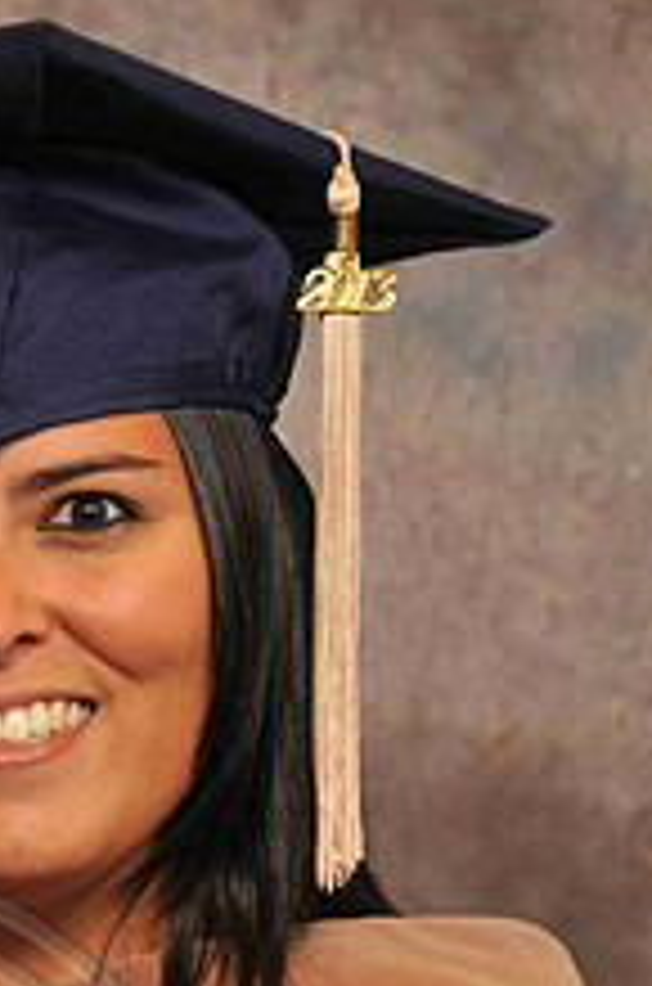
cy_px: 707
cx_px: -11
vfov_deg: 7.0
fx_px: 7998
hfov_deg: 4.7
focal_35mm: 293
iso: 200
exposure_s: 1/60
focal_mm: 95
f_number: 6.3
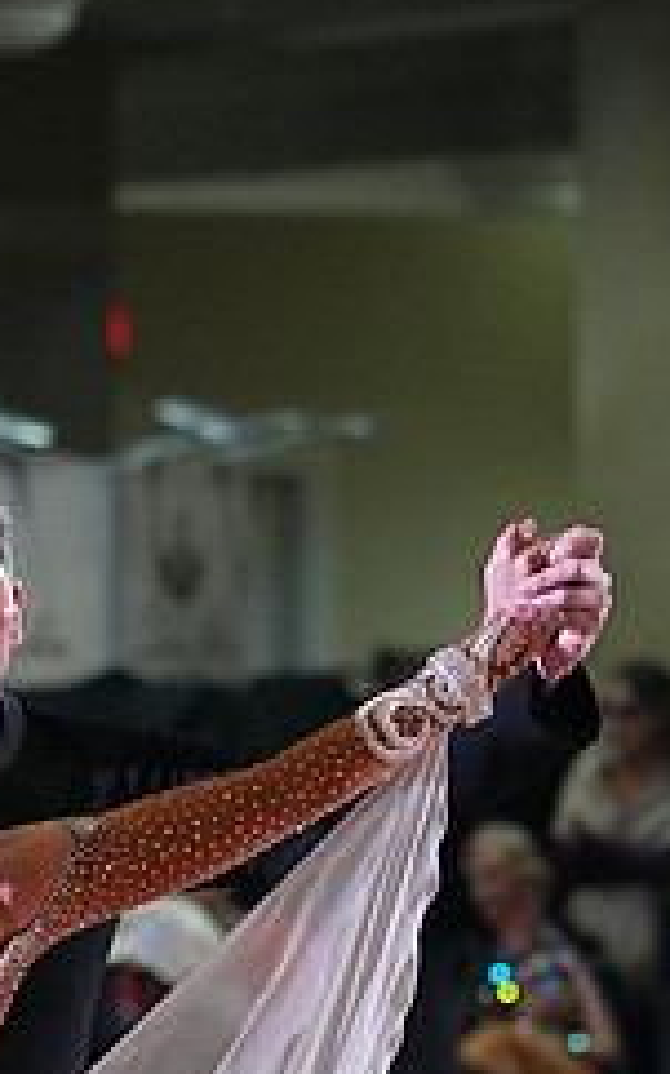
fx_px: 14303
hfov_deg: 2.7
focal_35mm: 489
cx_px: -64
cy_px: 1256
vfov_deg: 4.3
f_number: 5.6
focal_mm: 200
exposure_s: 1/400
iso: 10000
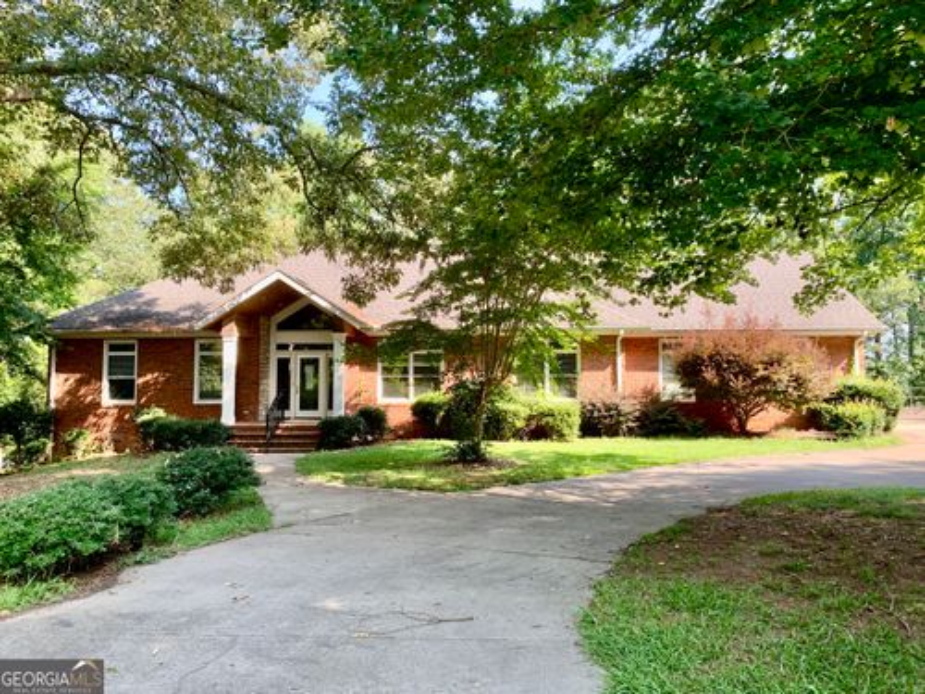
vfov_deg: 53.1
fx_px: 695
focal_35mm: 26
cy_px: 347
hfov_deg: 67.3
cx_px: 462
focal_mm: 4.25
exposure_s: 1/147
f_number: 1.8
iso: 25
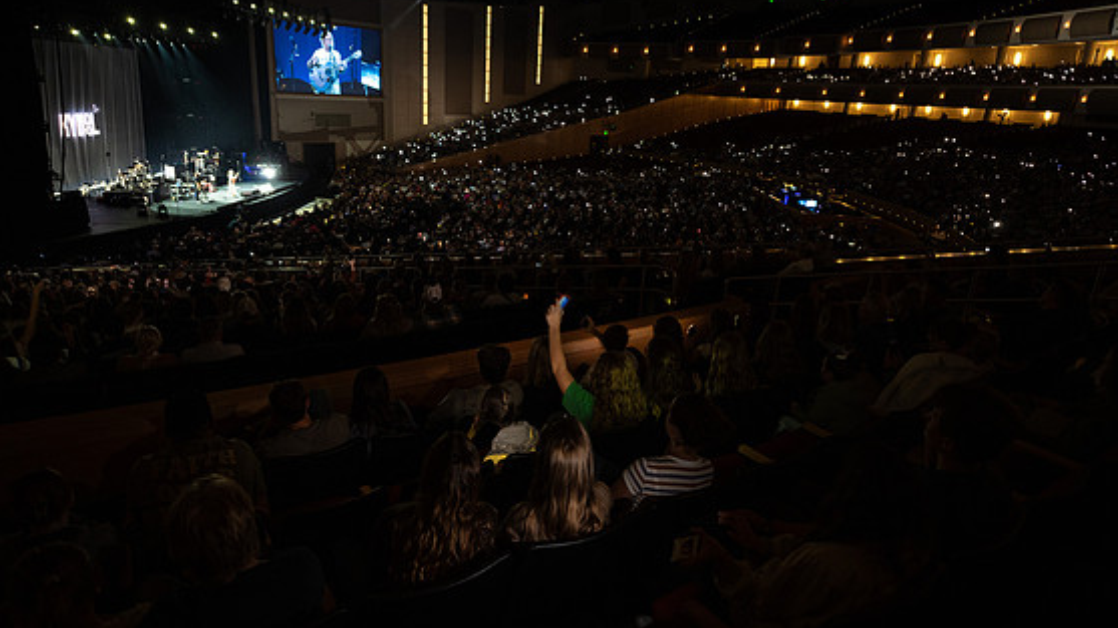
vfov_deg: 47.7
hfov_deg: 76.3
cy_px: 319
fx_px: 711
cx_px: 564
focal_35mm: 24
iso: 400
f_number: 2.8
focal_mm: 22
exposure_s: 1/50
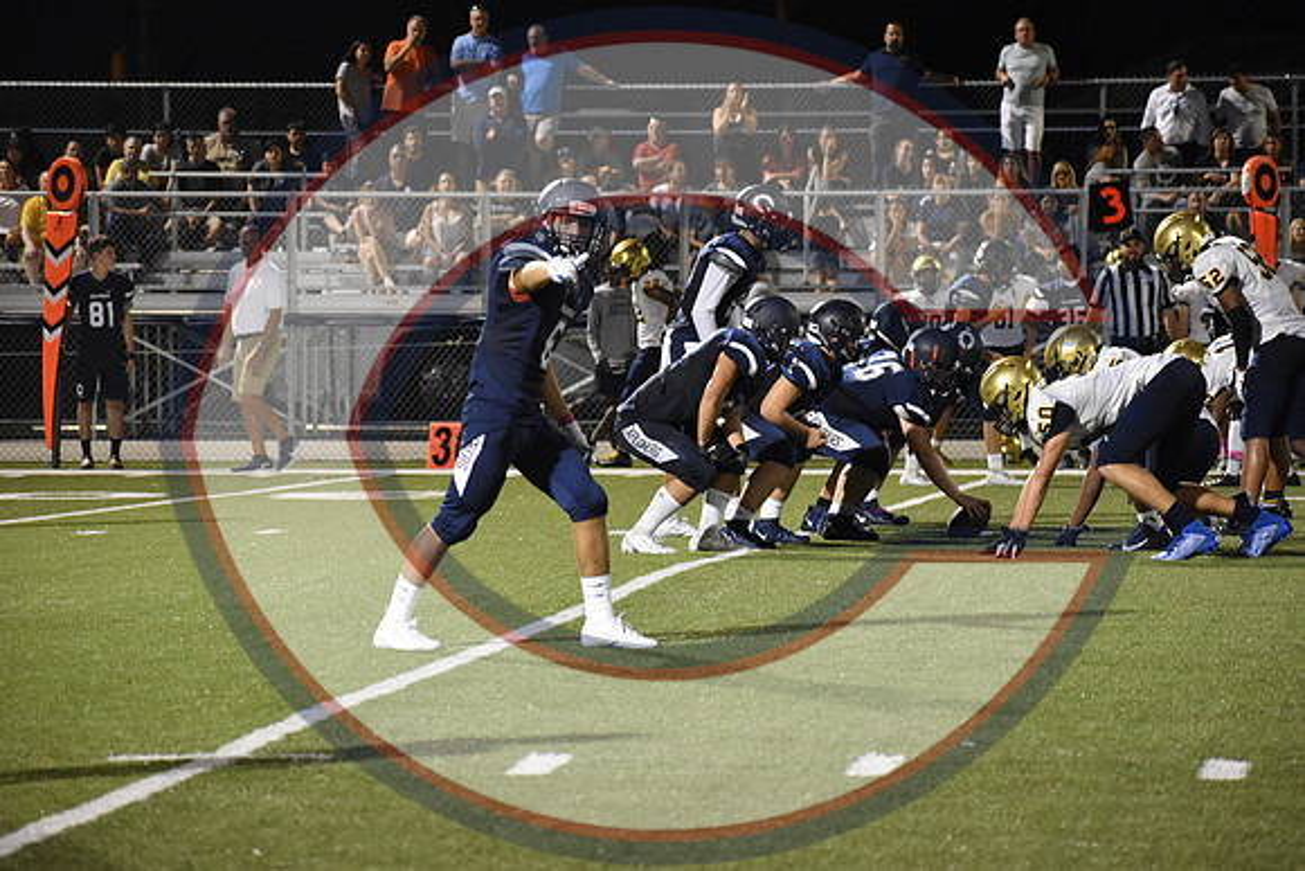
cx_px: 652
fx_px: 7070
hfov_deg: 10.5
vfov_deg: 7.0
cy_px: 436
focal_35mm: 195
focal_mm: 130
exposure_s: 1/125
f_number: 4.8
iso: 4500
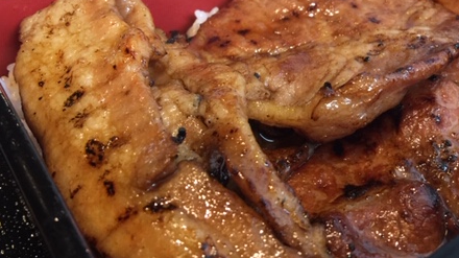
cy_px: 55
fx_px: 560
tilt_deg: -37.9
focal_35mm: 46
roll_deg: -3.0
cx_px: 298
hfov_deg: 44.1
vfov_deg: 25.5
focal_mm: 4.15
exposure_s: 1/30
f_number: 2.2
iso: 40
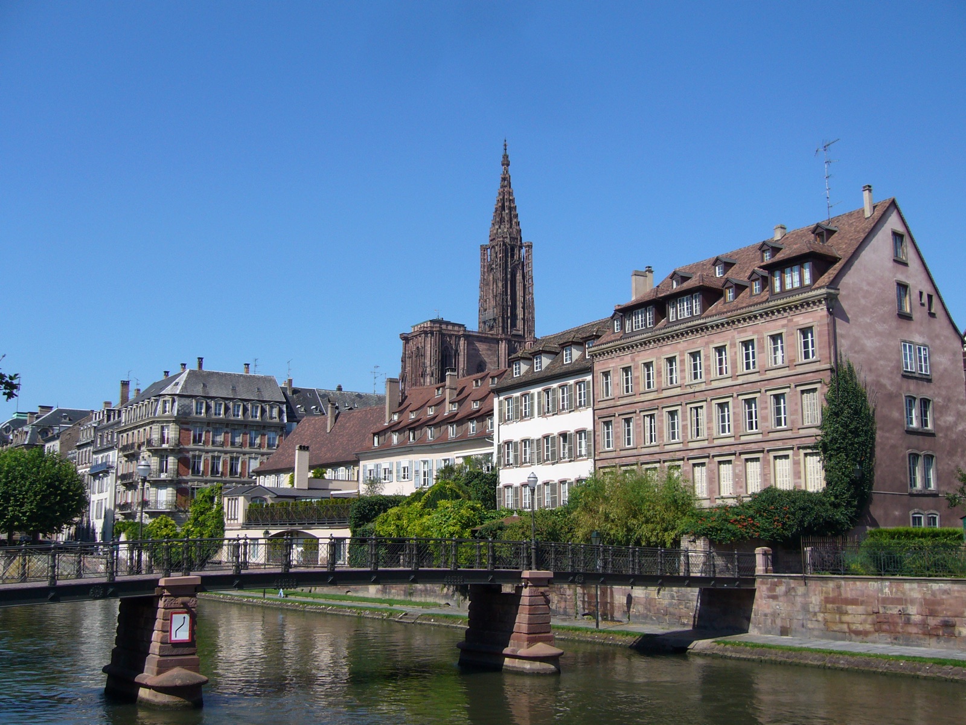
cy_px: 362
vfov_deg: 40.7
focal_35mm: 35
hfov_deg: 52.6
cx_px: 483
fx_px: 977
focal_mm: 5.8
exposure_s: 1/400
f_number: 5.6
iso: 80
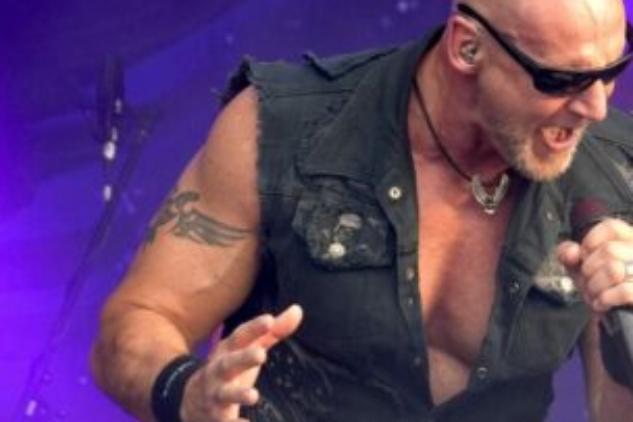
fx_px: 7270
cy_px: 54
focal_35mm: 413
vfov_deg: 3.3
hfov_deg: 5.0
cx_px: 475
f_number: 5.6
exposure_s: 1/200
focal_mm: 109
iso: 1000
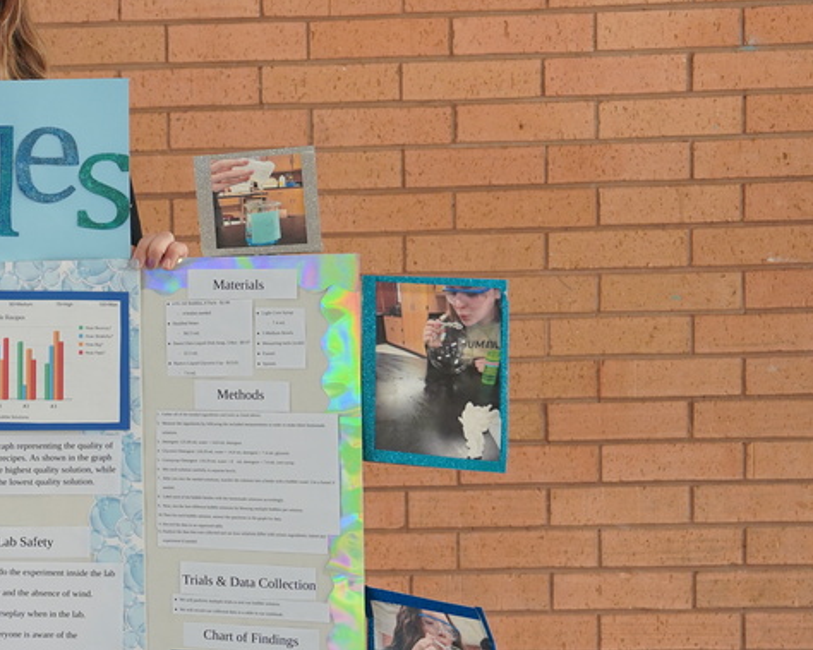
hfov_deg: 25.0
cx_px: -63
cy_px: 316
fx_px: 1708
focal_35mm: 71
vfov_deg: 21.5
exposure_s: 1/160
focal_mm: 35
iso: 640
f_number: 4
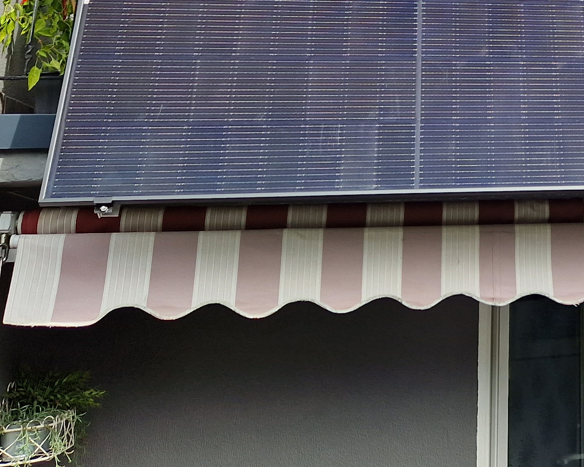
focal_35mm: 66
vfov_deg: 21.5
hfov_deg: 26.3
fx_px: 1140
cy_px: -91
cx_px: 657
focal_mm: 5.4
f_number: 1.8
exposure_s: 1/828
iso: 50
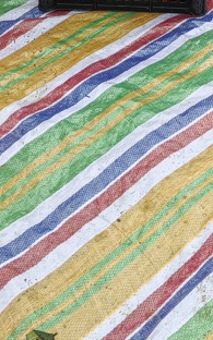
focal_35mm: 98
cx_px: 232
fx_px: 910
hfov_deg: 13.1
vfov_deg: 19.5
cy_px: -105
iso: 50
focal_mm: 5.52
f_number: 1.9
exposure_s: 1/157
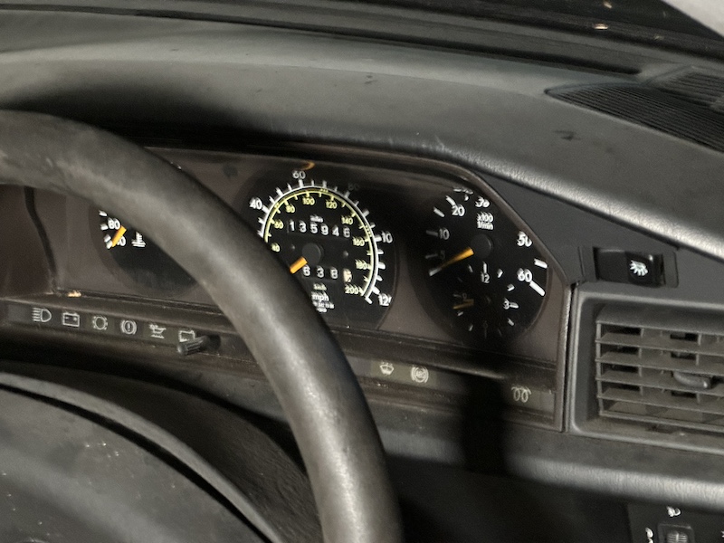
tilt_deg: -22.5
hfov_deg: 25.3
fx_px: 1610
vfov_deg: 19.1
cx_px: 362
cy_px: 272
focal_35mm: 77
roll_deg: +9.6
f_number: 2.8
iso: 2000
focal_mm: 9
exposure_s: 1/17
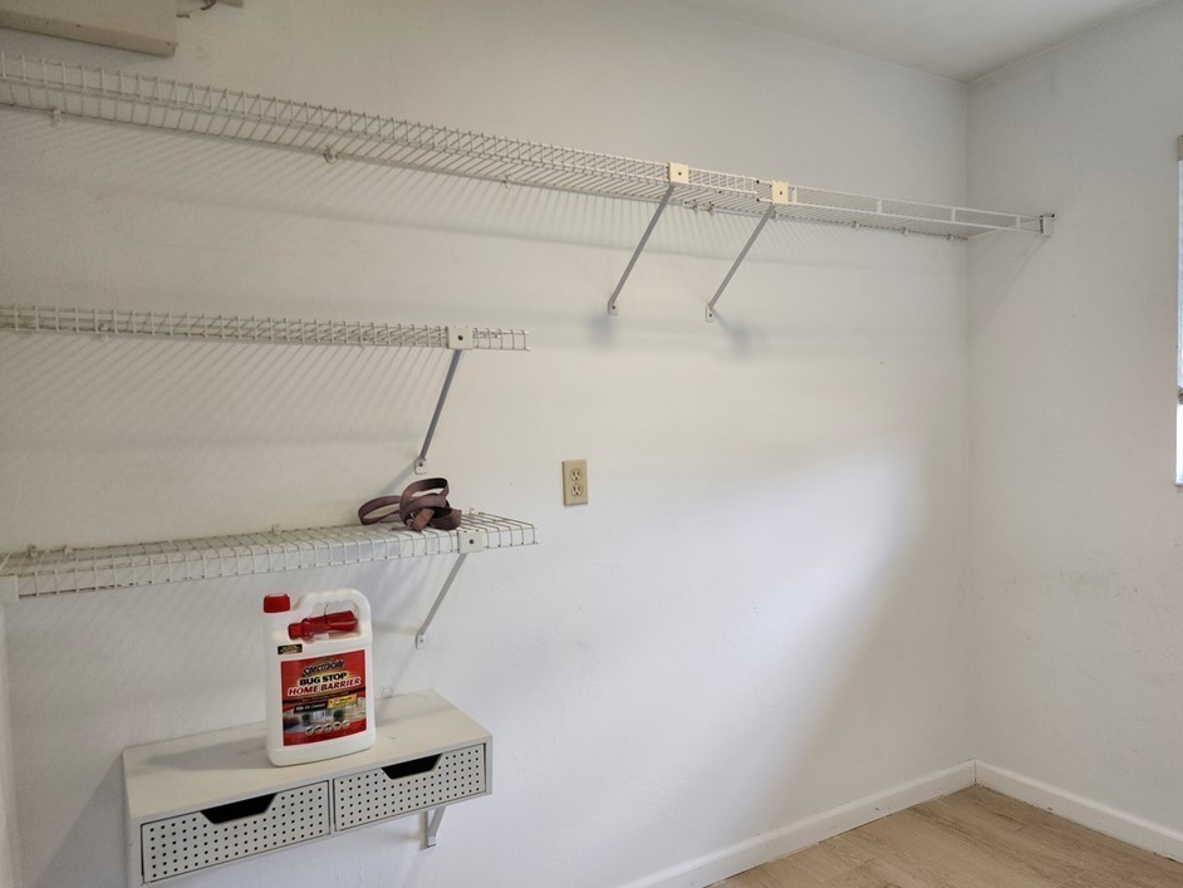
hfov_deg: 69.3
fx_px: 855
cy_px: 466
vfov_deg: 54.9
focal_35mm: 25
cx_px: 638
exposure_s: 1/120
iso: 160
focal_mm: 6.4
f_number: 1.8
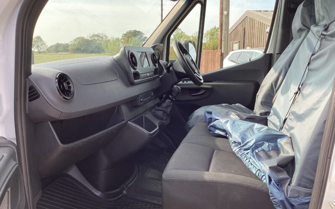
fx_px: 301
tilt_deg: -12.2
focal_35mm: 33
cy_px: 113
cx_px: 167
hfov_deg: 58.2
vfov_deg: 38.3
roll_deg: +0.5
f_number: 2.4
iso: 25
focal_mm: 3.3
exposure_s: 1/121
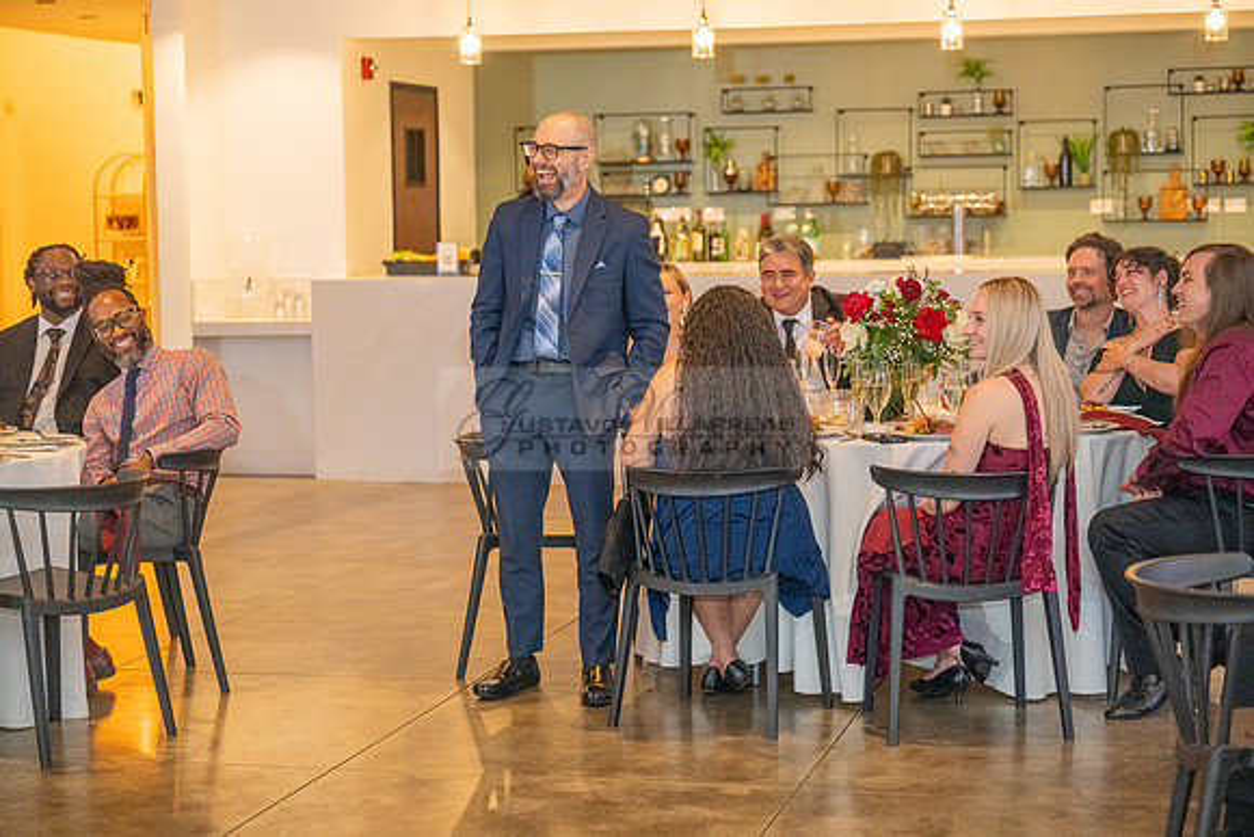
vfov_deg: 19.5
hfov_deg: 28.8
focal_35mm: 70
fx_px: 2439
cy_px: 418
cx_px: 627
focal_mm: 70
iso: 2000
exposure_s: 1/200
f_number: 2.8
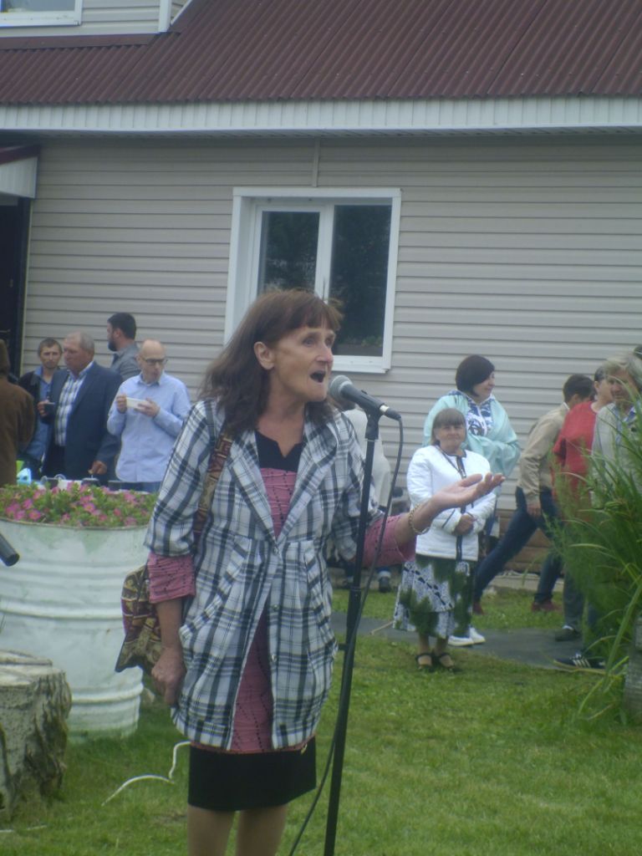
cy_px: 428
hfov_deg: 14.8
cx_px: 321
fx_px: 2473
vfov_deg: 19.6
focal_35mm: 100
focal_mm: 17.78
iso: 100
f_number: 5.3
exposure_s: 1/200
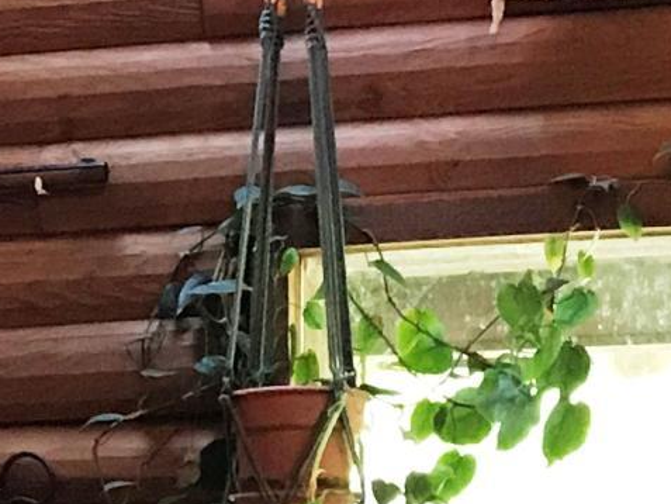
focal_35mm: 176
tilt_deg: +16.0
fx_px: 3412
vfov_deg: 8.3
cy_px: -158
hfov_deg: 11.2
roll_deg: +0.4
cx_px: 287
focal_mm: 3.99
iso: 100
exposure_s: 1/13
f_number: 1.8
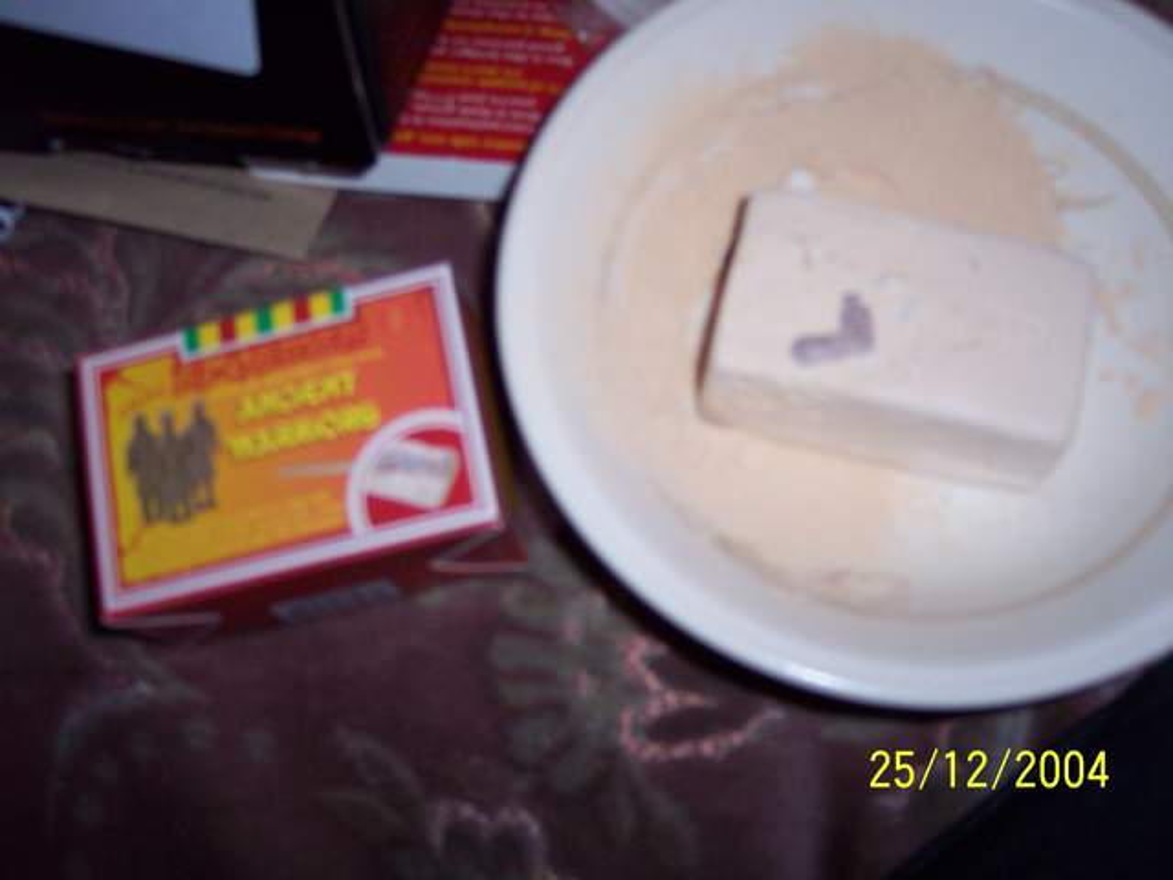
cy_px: 440
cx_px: 586
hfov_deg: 49.0
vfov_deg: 37.7
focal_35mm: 38
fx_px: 1288
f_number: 2.8
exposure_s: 1/30
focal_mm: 8
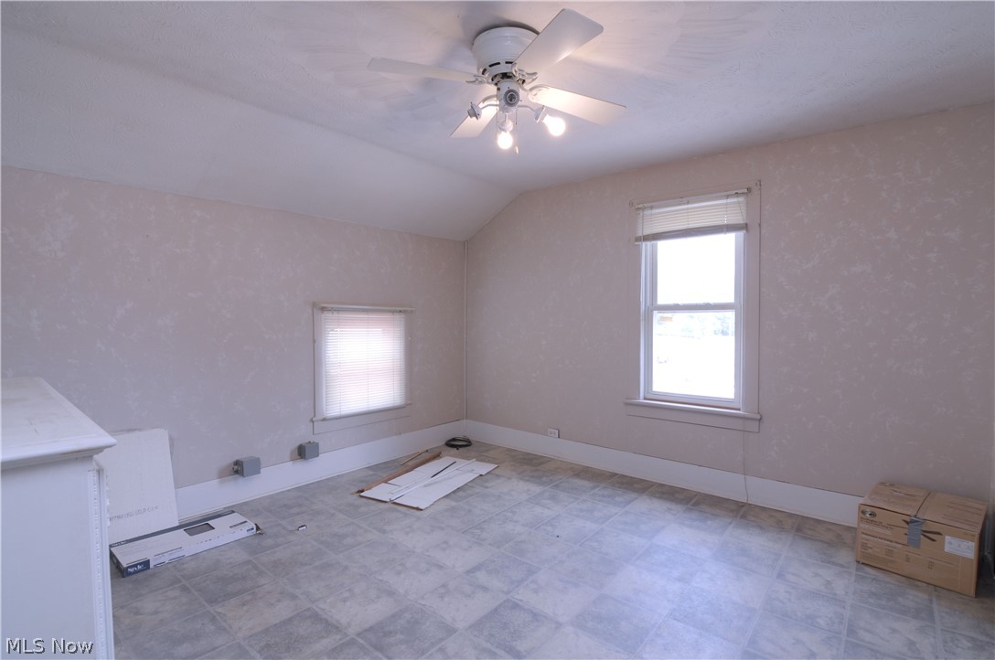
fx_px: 455
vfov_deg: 71.9
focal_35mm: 16
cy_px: 330
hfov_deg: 95.1
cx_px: 498
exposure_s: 1/8
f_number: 8
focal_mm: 11
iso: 200
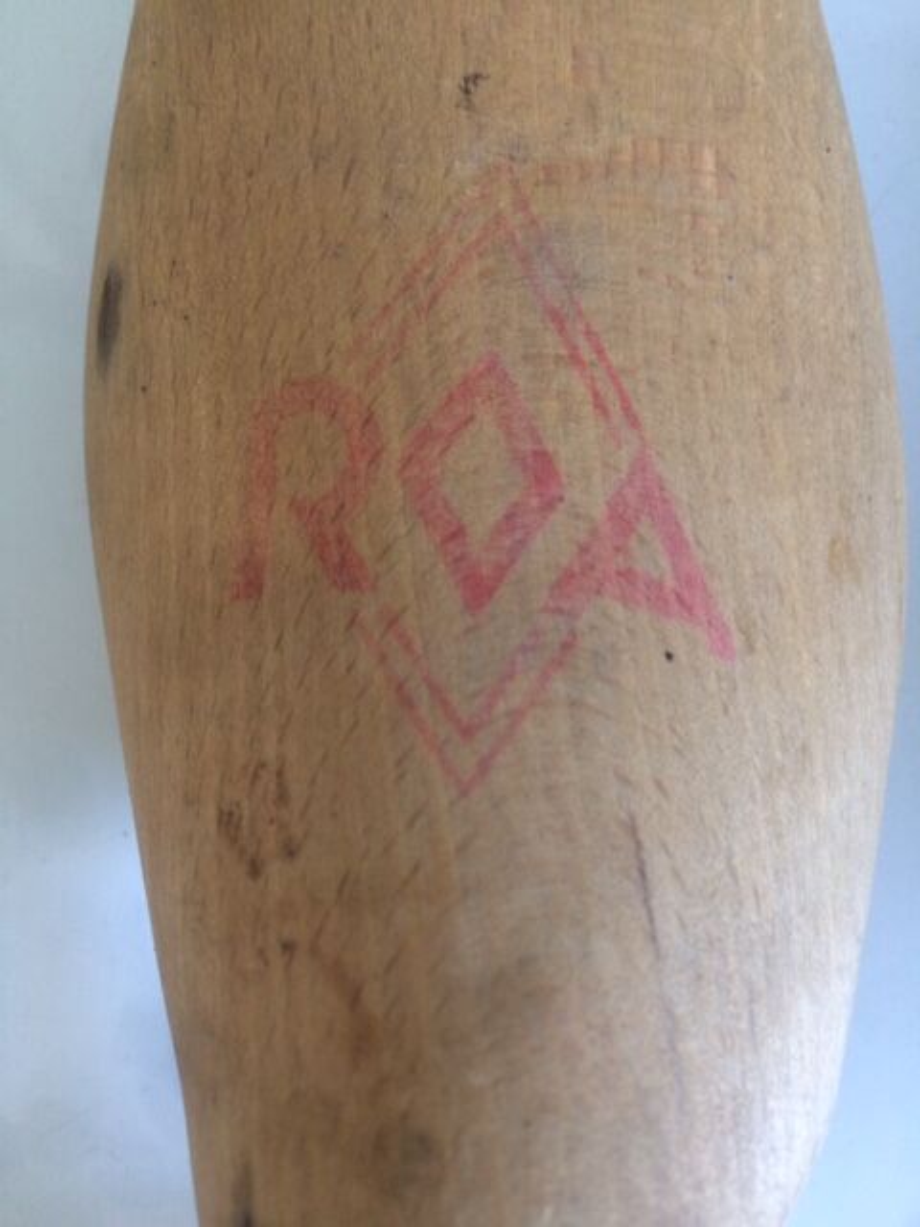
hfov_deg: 48.2
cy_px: 614
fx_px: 1028
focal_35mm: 29
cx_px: 460
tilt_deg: -85.9
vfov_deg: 61.7
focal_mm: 4.15
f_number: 2.2
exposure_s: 1/33
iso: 125
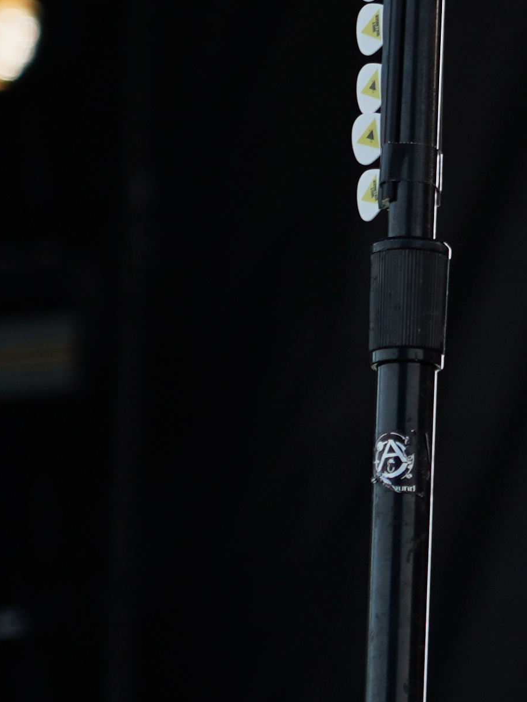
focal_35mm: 406
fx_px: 8241
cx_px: 1342
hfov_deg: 3.6
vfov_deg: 4.9
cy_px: 27
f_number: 4.5
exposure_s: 1/100
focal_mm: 85
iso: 100
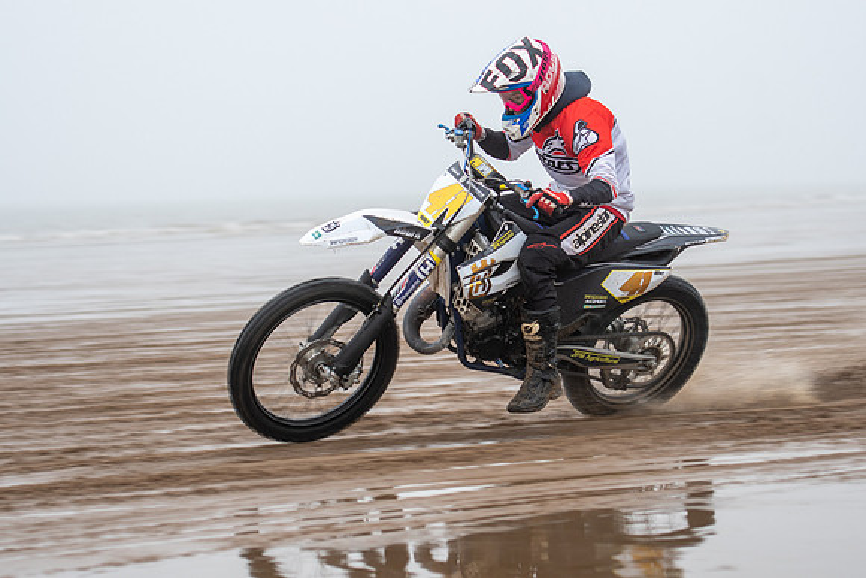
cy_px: 289
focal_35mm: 105
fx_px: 2526
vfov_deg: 13.0
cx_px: 433
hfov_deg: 19.5
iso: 200
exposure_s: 1/400
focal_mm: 70
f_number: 3.2
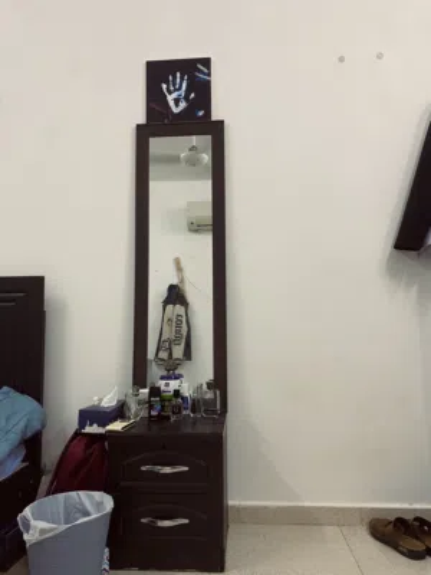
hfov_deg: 53.1
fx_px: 432
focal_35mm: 26
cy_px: 288
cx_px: 216
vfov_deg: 67.3
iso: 160
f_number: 1.8
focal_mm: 4.25
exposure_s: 1/50
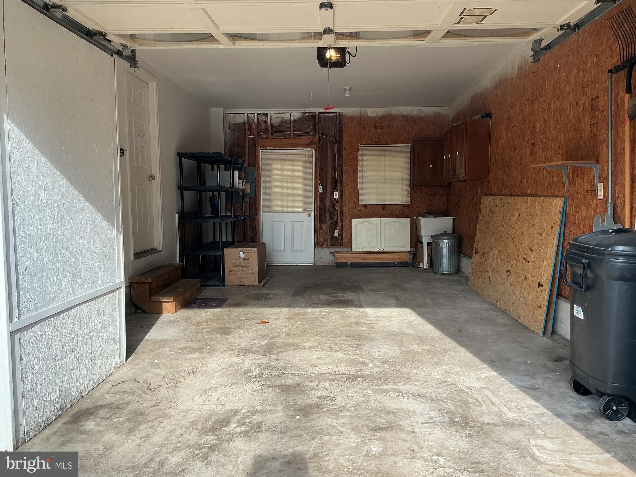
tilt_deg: -2.8
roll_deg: +0.2
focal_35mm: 29
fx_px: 533
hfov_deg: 61.7
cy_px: 238
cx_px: 318
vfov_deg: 48.2
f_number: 1.8
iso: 25
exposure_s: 1/320
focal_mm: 3
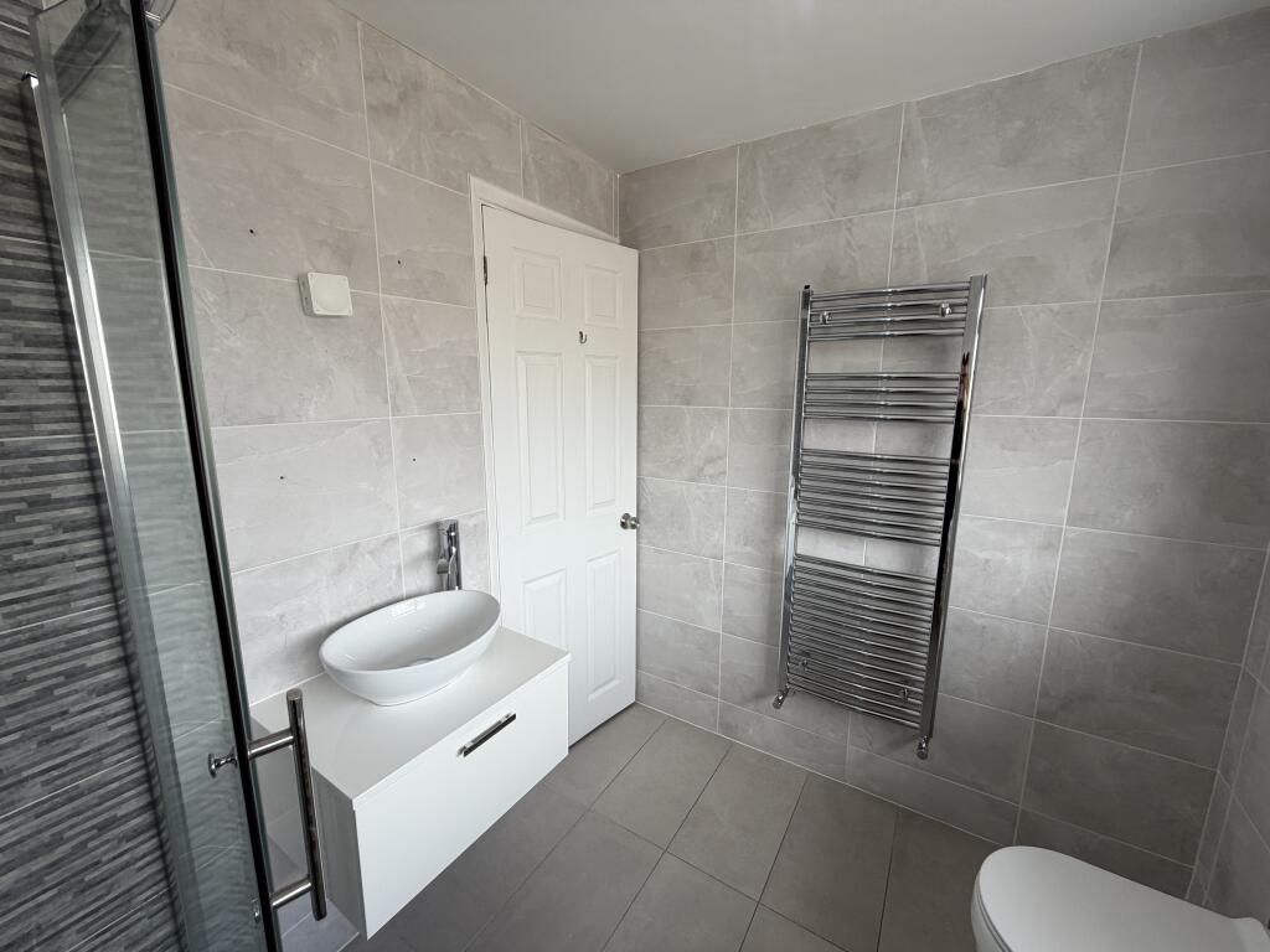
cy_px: 476
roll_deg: -0.1
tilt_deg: -9.8
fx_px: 514
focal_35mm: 14
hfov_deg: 102.1
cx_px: 635
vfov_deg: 85.7
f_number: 2.2
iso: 50
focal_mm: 2.22
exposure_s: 1/121
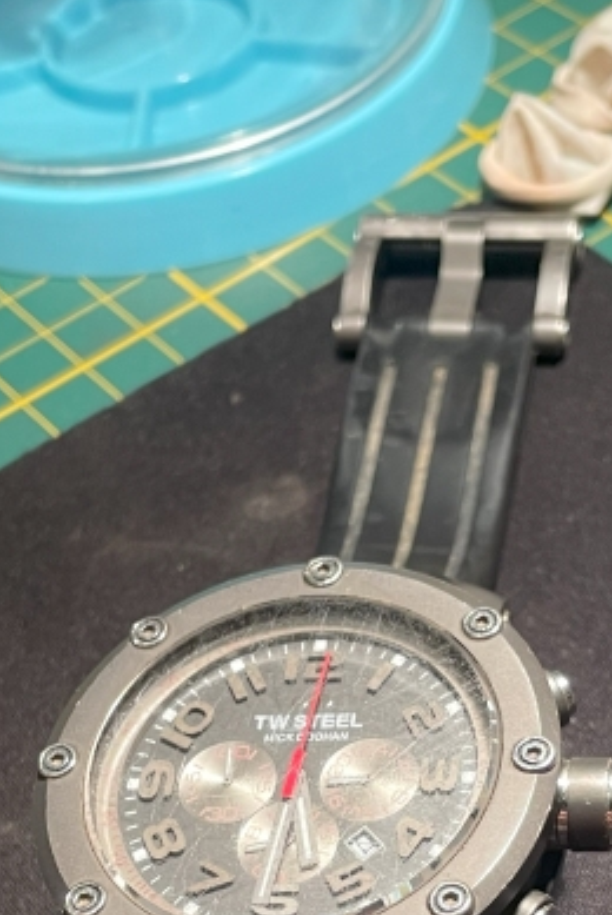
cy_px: 863
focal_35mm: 70
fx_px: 1782
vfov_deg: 27.5
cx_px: 433
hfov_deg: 19.4
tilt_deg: -53.5
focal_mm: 4.2
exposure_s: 1/50
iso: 100
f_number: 1.6
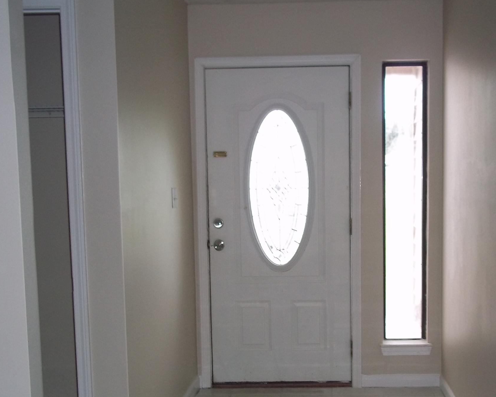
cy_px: 273
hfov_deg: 33.5
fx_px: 822
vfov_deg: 26.9
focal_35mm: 56
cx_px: 280
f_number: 3.1
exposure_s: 1/50
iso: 100
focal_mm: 6.5
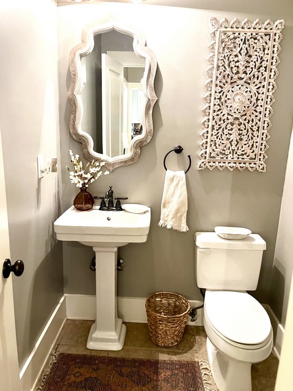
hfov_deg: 53.1
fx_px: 293
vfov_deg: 67.3
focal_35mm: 26
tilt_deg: -12.1
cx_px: 146
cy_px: 196
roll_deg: -1.3
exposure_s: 1/40
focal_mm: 5.1
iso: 500
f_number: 1.6
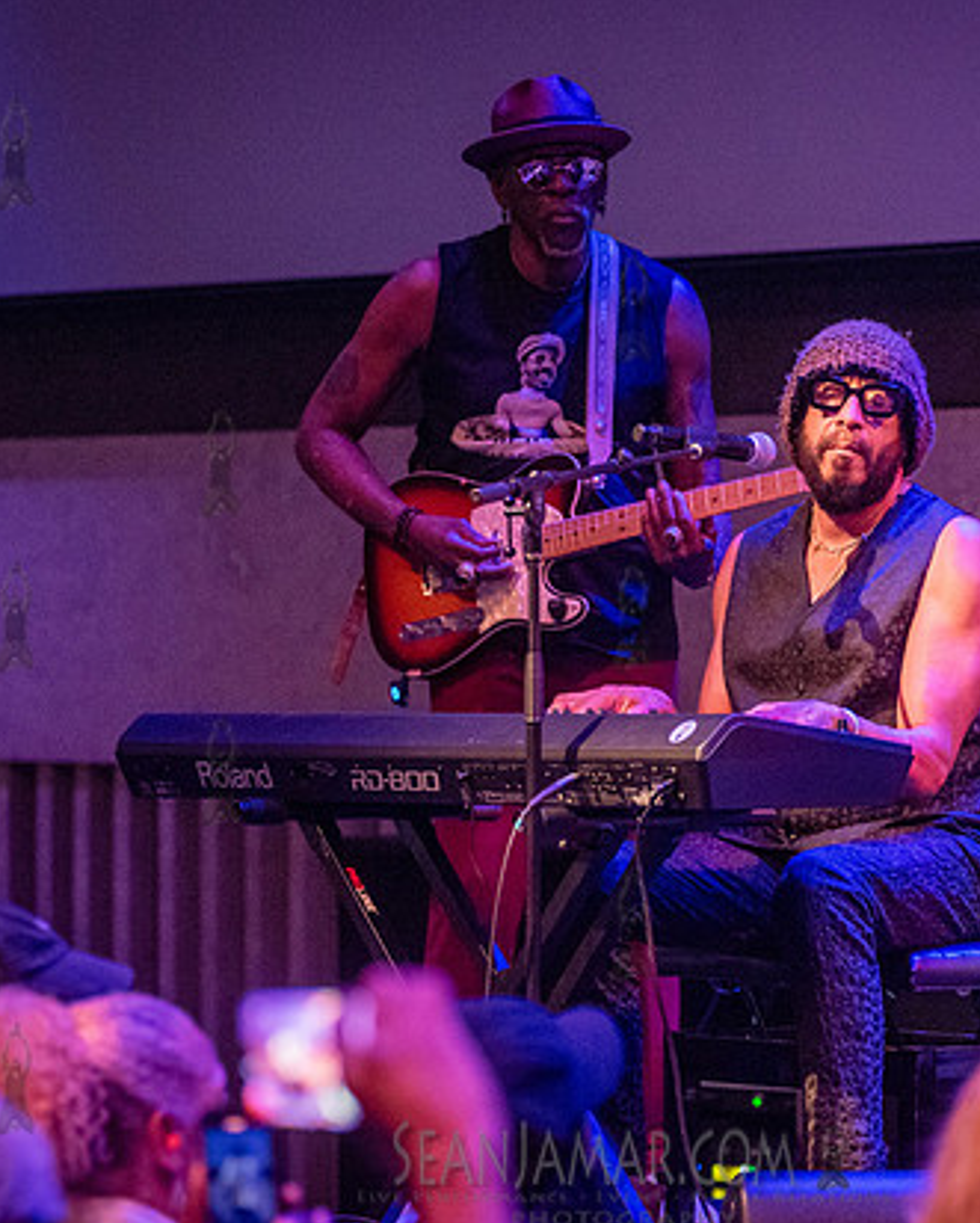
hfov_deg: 8.6
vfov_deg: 10.7
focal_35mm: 180
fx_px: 6519
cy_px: 580
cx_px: 642
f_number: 3.5
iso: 6400
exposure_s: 1/200
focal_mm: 120
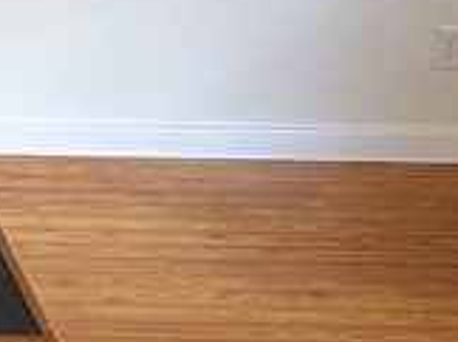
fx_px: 2008
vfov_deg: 9.5
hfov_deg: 10.8
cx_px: -679
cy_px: -178
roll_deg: +1.3
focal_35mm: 152
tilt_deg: -15.7
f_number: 1.78
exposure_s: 1/121
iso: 200
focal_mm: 6.86
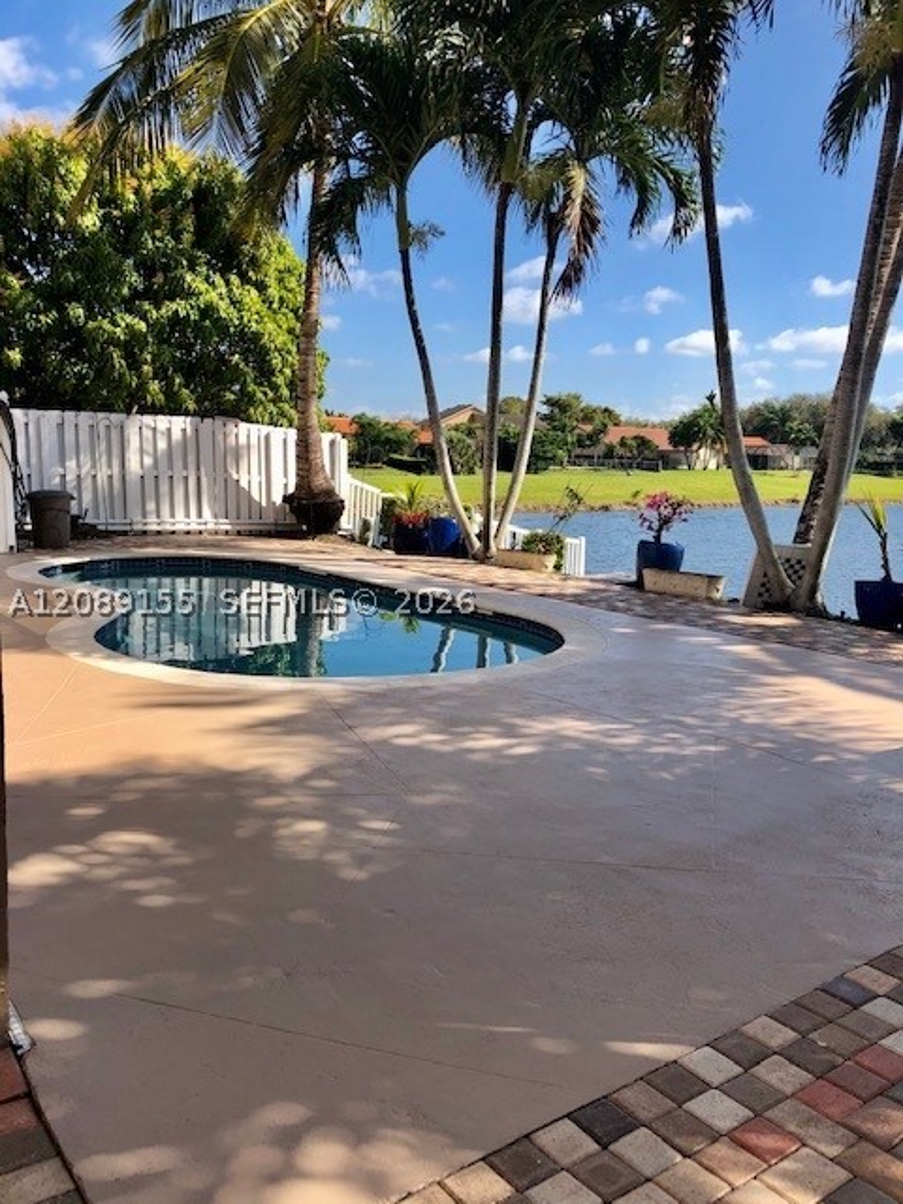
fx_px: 974
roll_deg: -2.1
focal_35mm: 28
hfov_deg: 49.7
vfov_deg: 63.4
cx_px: 452
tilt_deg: -8.8
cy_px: 602
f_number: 1.8
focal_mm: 4
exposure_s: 1/1412
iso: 20
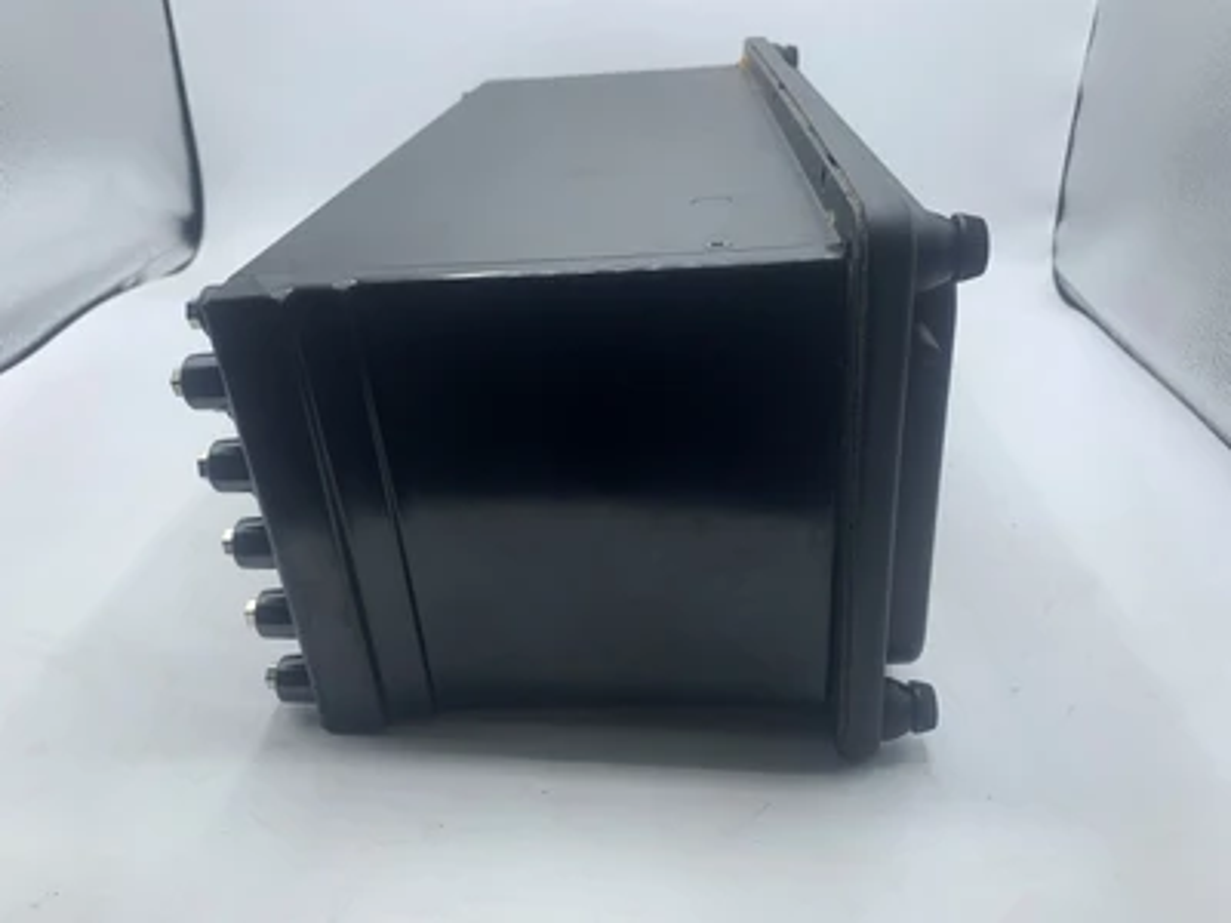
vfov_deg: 53.1
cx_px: 616
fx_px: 925
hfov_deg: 67.3
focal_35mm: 26
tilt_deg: -25.8
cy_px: 462
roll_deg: -3.3
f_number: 1.8
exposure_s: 1/478
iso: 25
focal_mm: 4.25
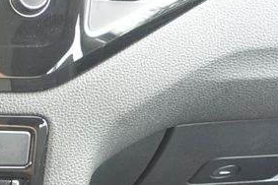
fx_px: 757
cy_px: 94
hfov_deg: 18.2
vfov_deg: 14.0
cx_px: -153
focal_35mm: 98
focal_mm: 10
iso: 450
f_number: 3.5
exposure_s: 1/60
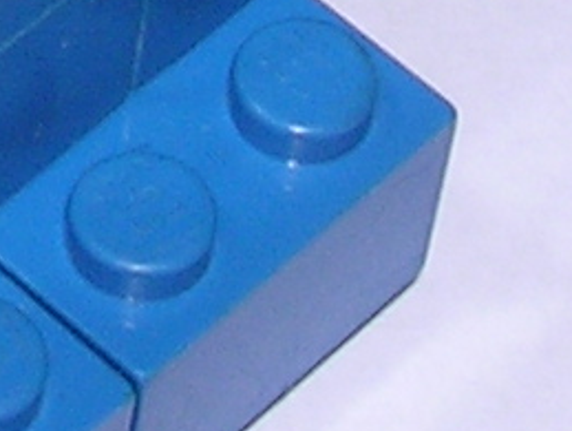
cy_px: -988
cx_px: -252
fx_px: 4964
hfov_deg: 6.5
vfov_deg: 4.7
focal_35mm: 300
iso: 100
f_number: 5.6
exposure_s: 1/60.1
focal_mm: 5.8
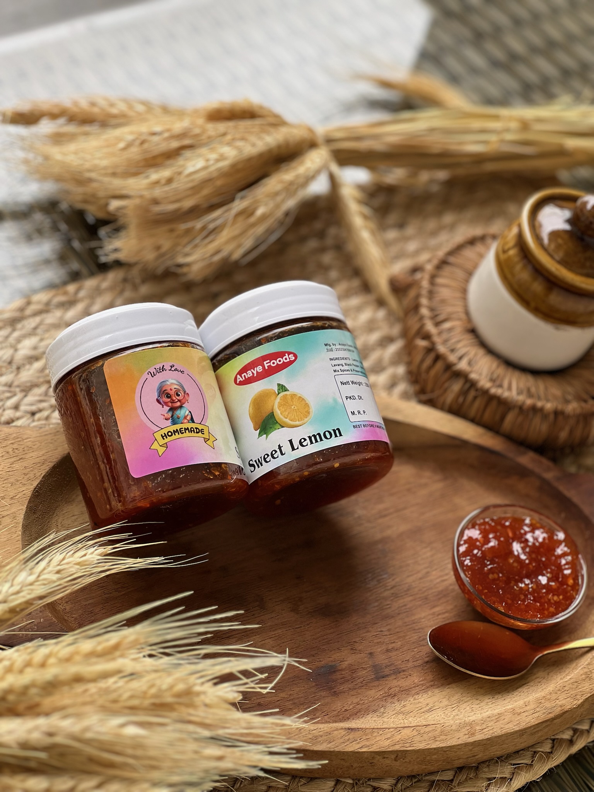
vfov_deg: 25.3
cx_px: 297
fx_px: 1762
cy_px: 396
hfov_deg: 19.1
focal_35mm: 77
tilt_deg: -47.7
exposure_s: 1/121
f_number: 2.8
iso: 32
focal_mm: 9
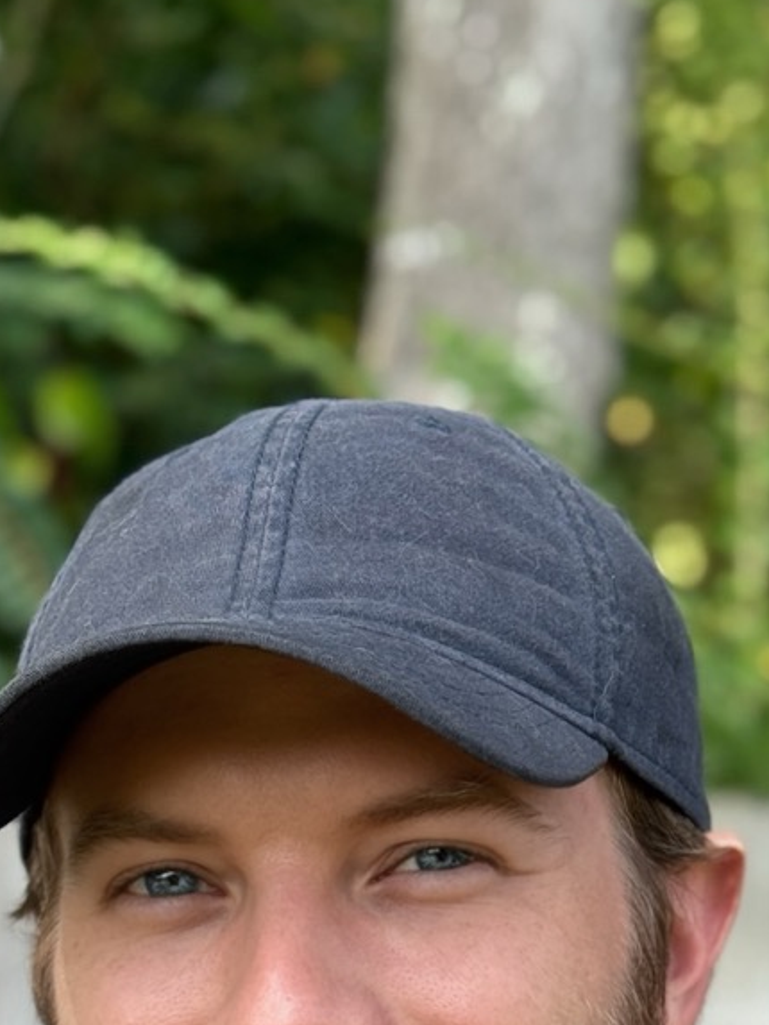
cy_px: 1411
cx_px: 422
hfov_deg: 11.1
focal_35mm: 134
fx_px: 3968
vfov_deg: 14.0
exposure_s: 1/544
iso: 64
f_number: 1.78
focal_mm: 6.76
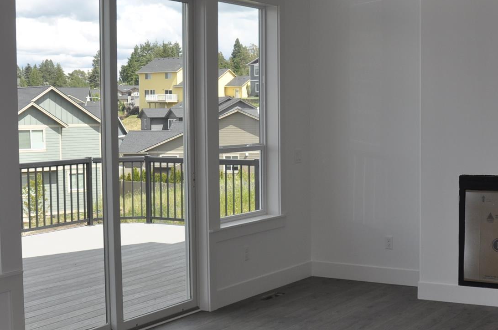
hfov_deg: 37.0
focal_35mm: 53
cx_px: 347
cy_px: 161
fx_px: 732
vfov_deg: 25.4
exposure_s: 1/200
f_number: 7.1
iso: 200
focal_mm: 18
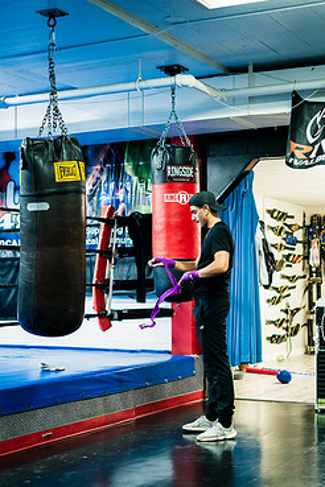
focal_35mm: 61
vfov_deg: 32.8
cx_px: 174
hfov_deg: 22.3
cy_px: 294
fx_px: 826
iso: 1250
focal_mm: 50
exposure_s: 1/250
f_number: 1.8
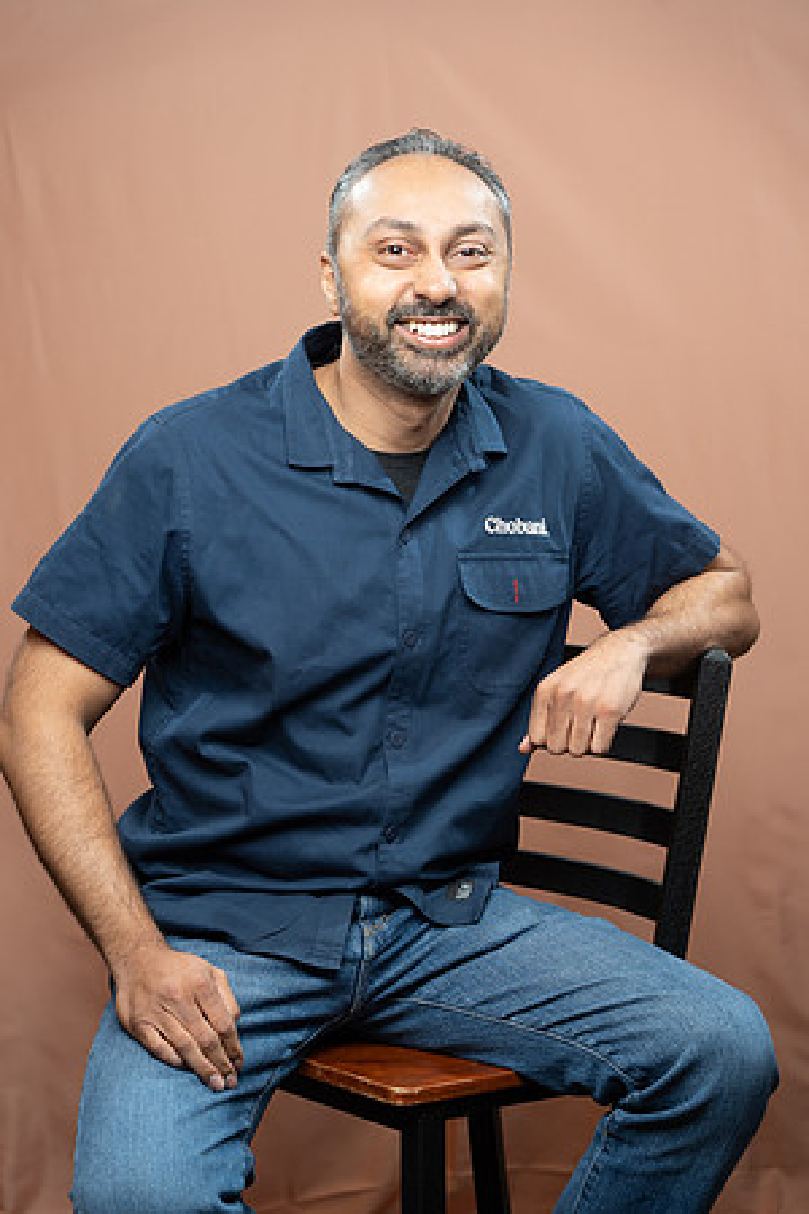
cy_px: 607
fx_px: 2663
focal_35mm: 79
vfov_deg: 25.7
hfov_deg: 17.3
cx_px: 404
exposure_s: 1/160
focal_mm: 79
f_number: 4
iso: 320
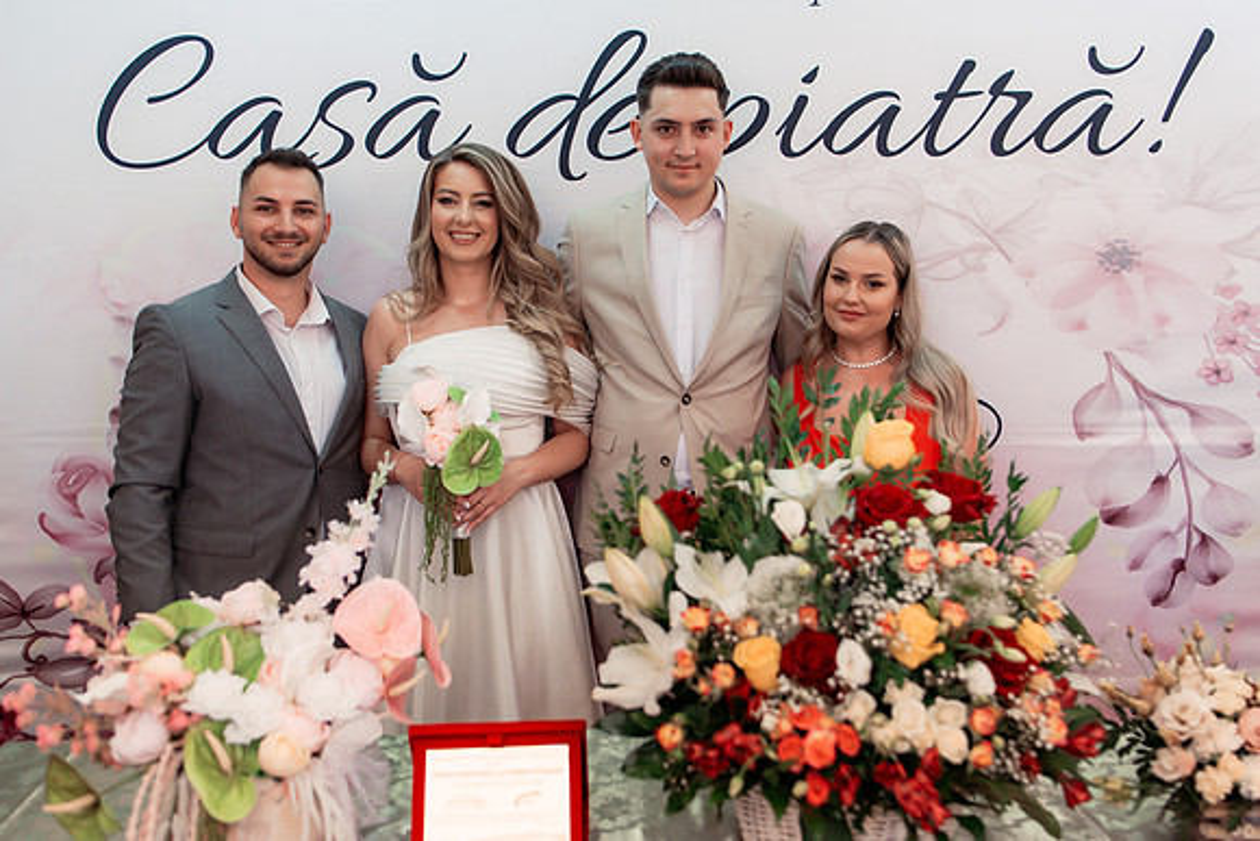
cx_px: 630
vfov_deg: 37.9
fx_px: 1225
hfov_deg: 54.4
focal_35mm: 35
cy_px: 420
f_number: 2.8
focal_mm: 35
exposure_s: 1/250
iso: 800
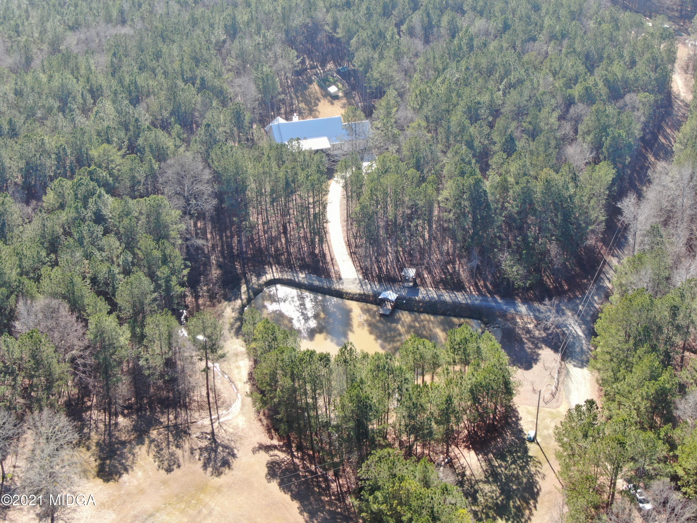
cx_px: 348
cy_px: 262
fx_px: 966
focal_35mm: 48
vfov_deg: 30.3
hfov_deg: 39.7
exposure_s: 1/120
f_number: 3.8
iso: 100
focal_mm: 8.6
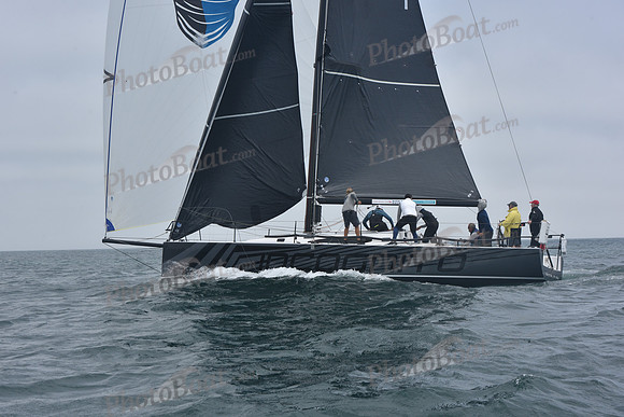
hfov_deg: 28.8
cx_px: 312
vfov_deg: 19.5
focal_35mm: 70
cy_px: 208
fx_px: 1214
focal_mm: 70
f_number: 11
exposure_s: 1/800
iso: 250
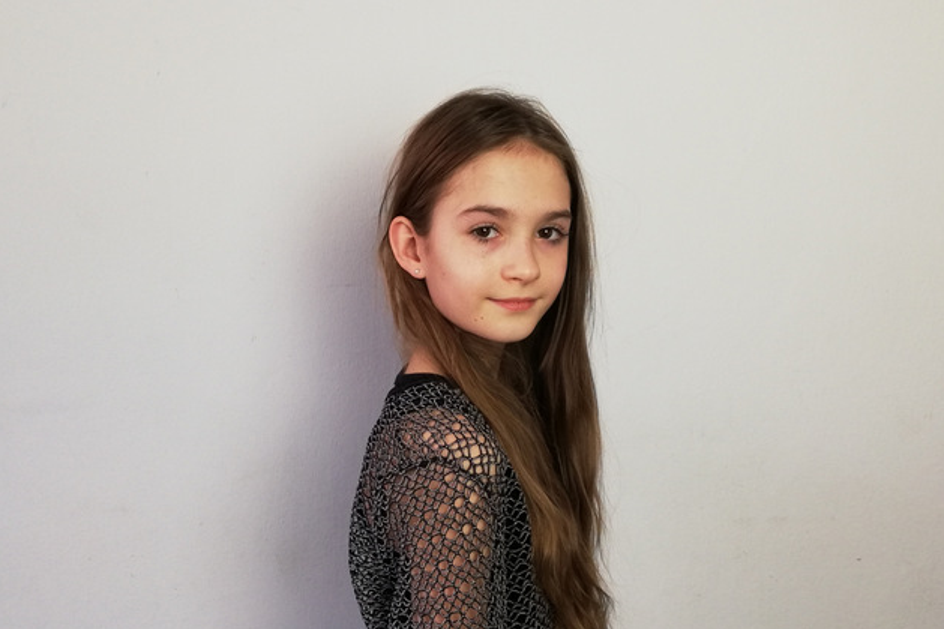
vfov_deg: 36.8
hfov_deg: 53.1
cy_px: 336
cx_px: 465
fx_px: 944
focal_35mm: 36
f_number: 2.2
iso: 125
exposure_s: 1/50
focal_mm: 3.81
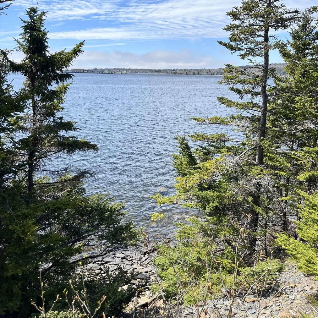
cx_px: 158
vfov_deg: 51.9
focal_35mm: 31
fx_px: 322
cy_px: 118
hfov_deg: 52.5
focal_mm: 5.1
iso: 50
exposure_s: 1/3876
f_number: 1.6
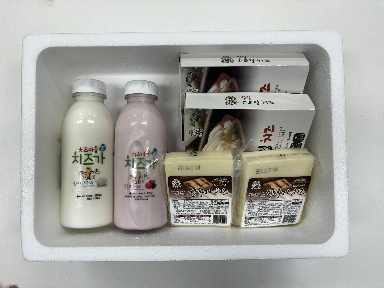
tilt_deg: -87.3
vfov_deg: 53.1
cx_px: 192
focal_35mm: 26
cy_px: 144
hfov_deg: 67.3
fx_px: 288
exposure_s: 1/120
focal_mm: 5.96
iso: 40
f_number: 1.6
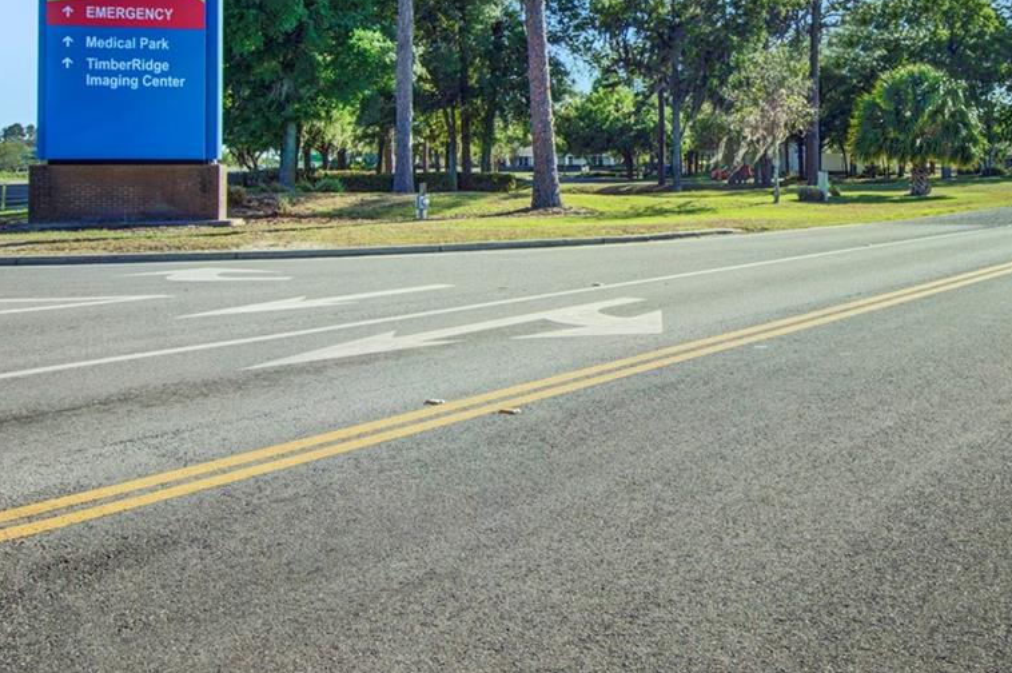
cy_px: 106
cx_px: 744
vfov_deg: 33.6
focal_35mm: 38
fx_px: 1067
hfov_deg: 49.0
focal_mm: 12
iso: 100
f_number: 8
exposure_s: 1/200
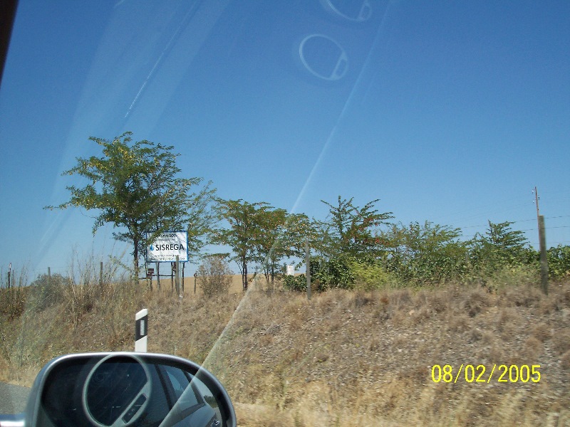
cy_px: 214
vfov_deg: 37.7
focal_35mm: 38
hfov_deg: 49.0
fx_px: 626
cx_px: 285
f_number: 4.8
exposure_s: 1/700
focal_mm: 8
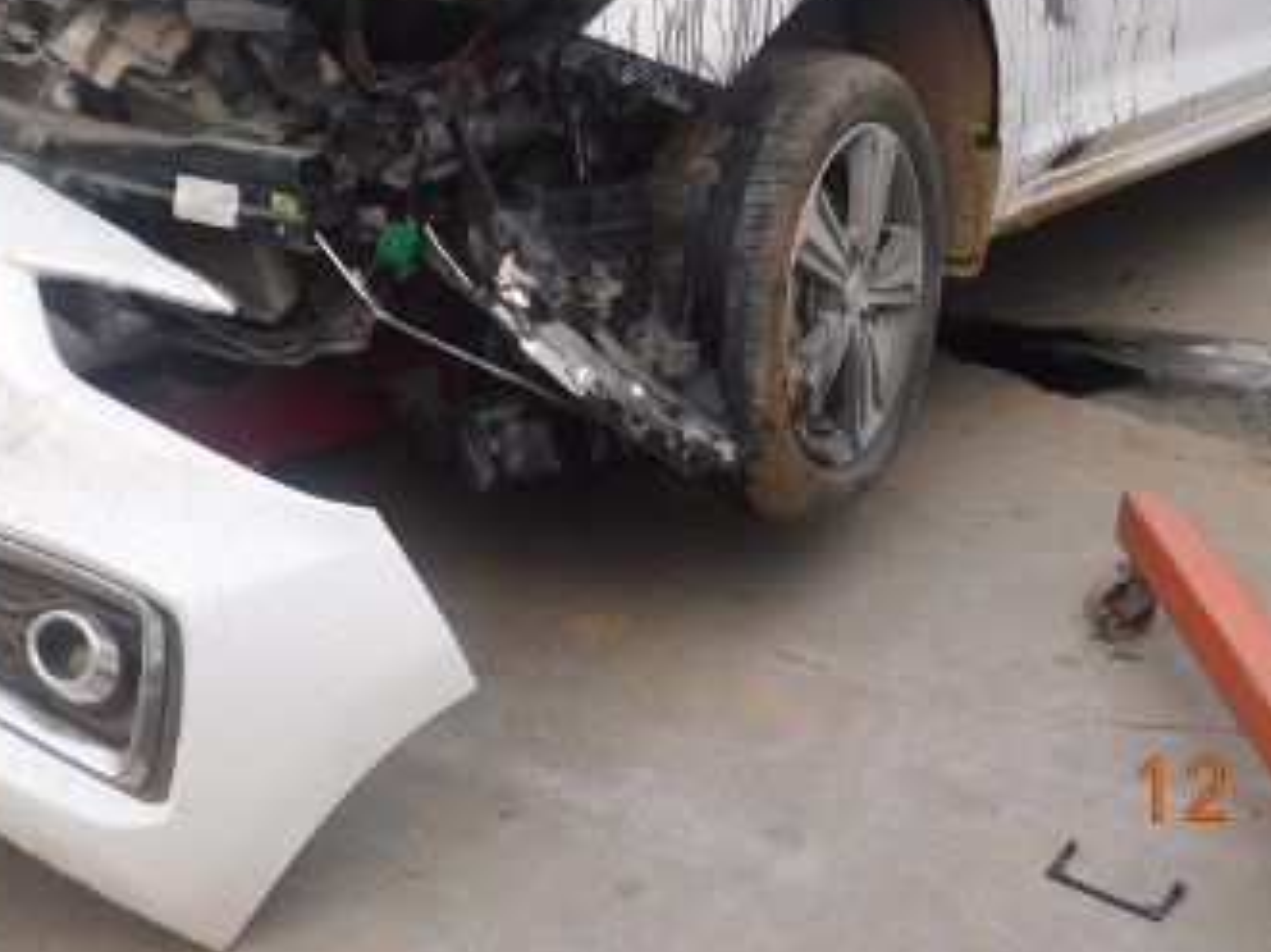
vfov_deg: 24.4
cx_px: 561
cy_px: 61
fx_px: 2129
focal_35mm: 58
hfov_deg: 33.2
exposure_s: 1/50
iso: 125
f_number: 3.2
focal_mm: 5.3
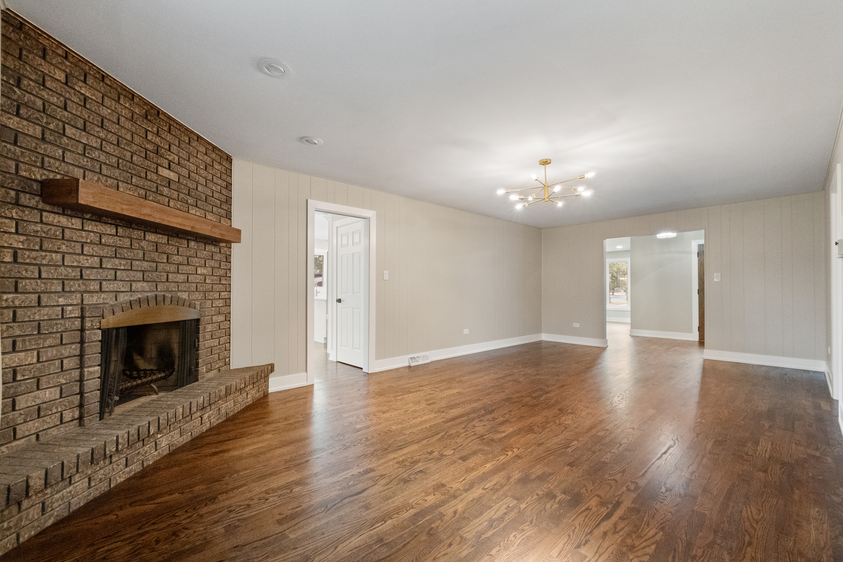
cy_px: 281
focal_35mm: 15
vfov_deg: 77.3
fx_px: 351
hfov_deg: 100.4
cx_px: 422
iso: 3200
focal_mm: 10
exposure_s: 1/30
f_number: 7.1
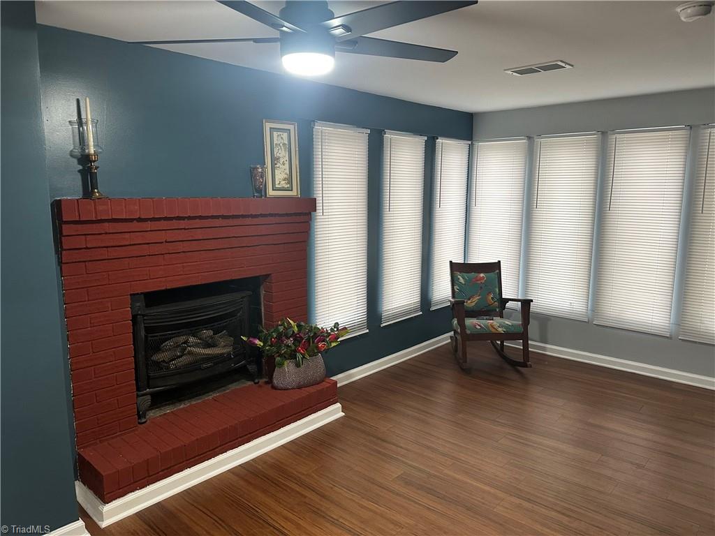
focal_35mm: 24
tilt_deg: -9.2
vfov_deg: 56.8
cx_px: 358
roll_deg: -0.9
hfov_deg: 71.6
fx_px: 496
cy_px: 268
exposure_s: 1/60
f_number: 1.78
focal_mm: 6.86
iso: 200
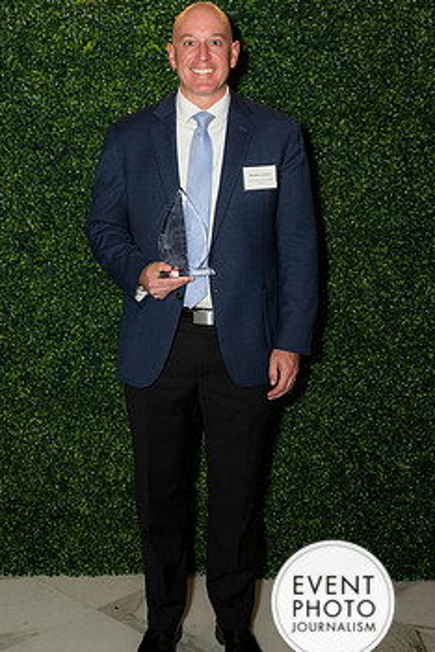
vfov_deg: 39.6
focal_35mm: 50
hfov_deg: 26.9
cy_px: 305
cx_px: 177
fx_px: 906
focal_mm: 39
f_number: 5
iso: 640
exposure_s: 1/160
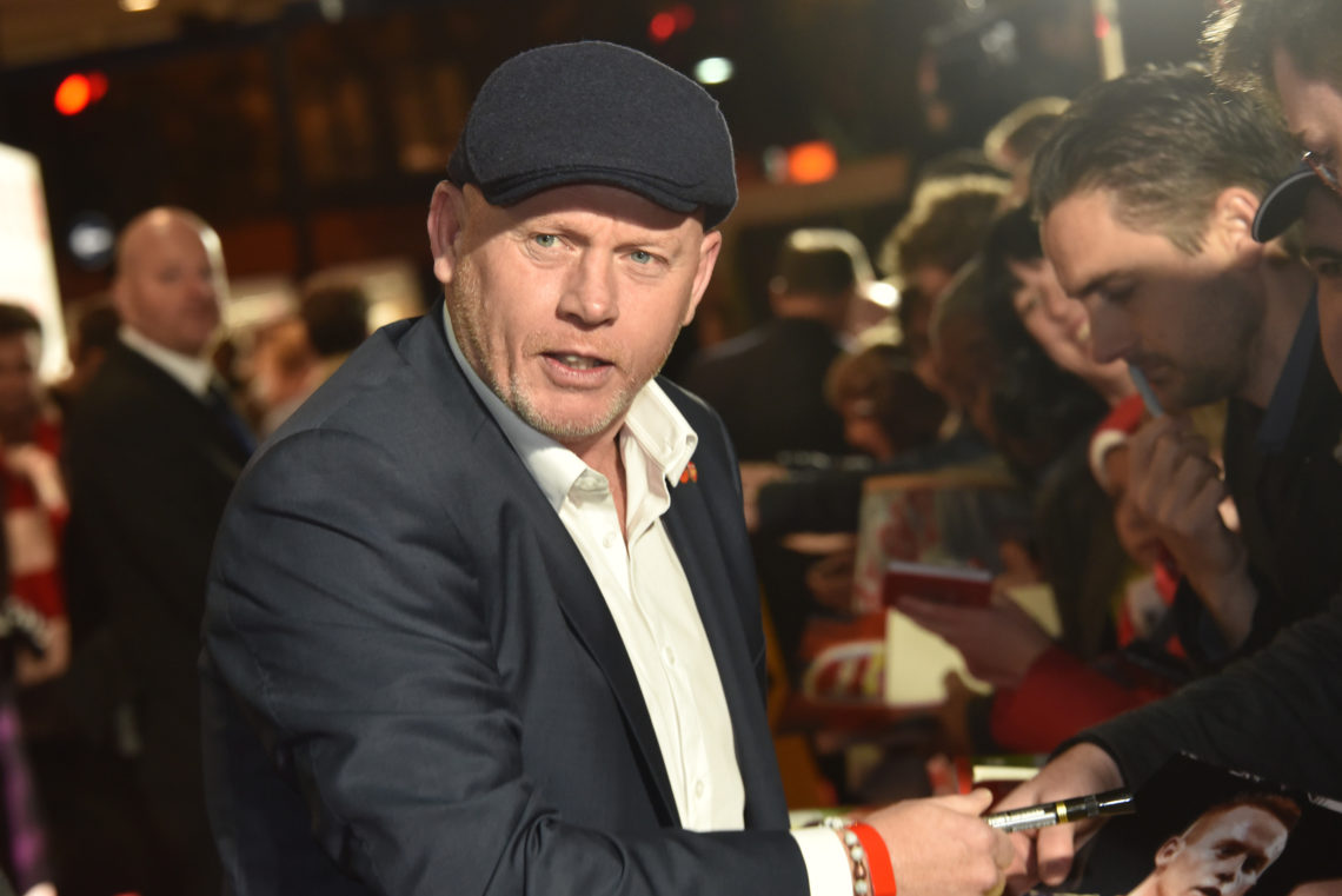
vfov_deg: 9.5
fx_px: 5407
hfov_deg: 14.1
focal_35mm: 145
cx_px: 671
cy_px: 448
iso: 1600
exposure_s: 1/100
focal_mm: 145
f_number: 9
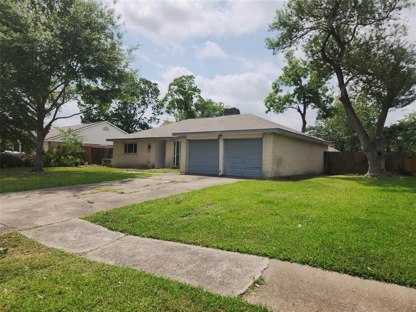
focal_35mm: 23
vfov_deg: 58.9
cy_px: 156
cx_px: 208
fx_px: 276
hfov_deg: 73.9
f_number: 1.8
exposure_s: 1/2463
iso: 20
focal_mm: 5.4
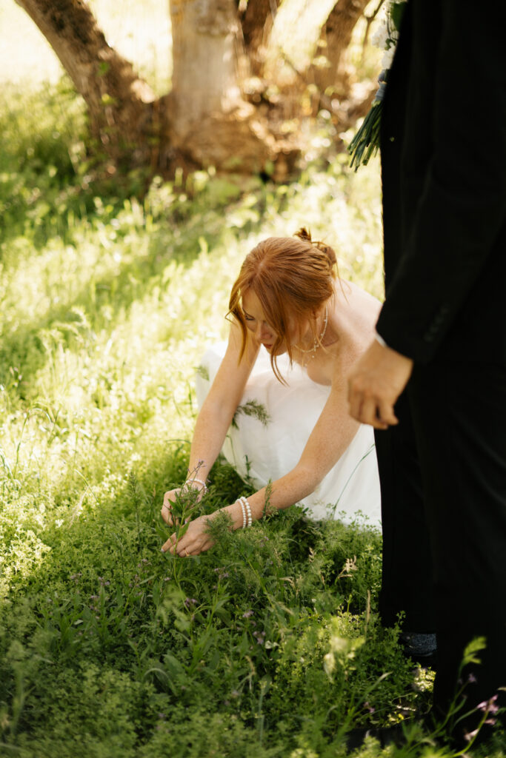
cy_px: 379
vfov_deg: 39.6
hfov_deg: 27.0
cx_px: 253
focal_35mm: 50
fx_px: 1054
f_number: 2
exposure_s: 1/1600
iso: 250
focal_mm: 50
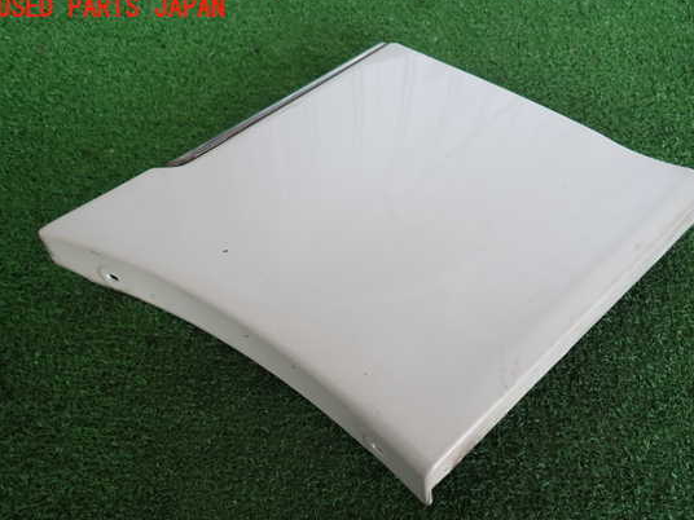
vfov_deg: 49.7
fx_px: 561
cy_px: 283
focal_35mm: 28
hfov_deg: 63.3
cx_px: 378
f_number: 2
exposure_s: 1/60
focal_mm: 4.5
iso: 100
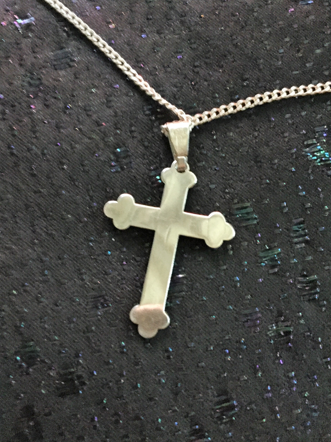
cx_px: 165
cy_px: 227
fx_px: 383
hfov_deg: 46.8
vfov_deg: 60.0
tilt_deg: -80.0
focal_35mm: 30
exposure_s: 1/17
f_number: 2.2
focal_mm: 4.15
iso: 1600
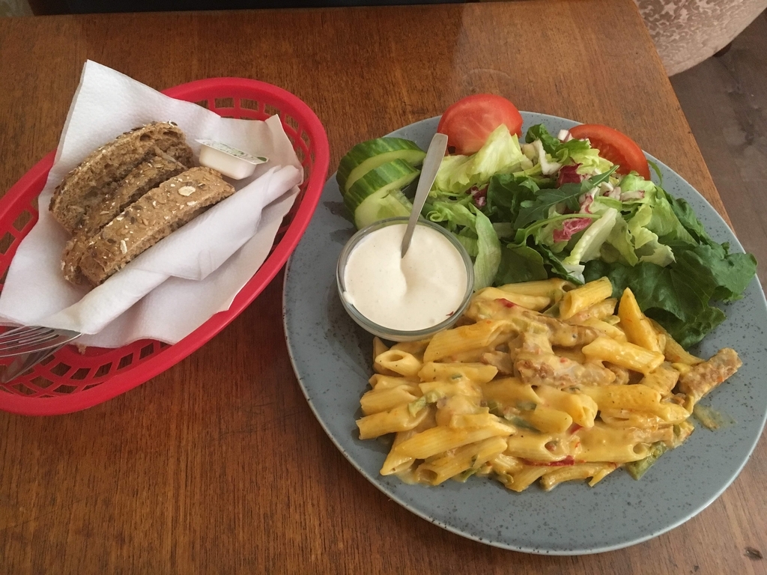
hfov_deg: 61.7
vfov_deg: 48.2
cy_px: 288
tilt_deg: -63.3
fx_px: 643
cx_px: 384
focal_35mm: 29
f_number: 2.2
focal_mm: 4.15
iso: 200
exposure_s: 1/25
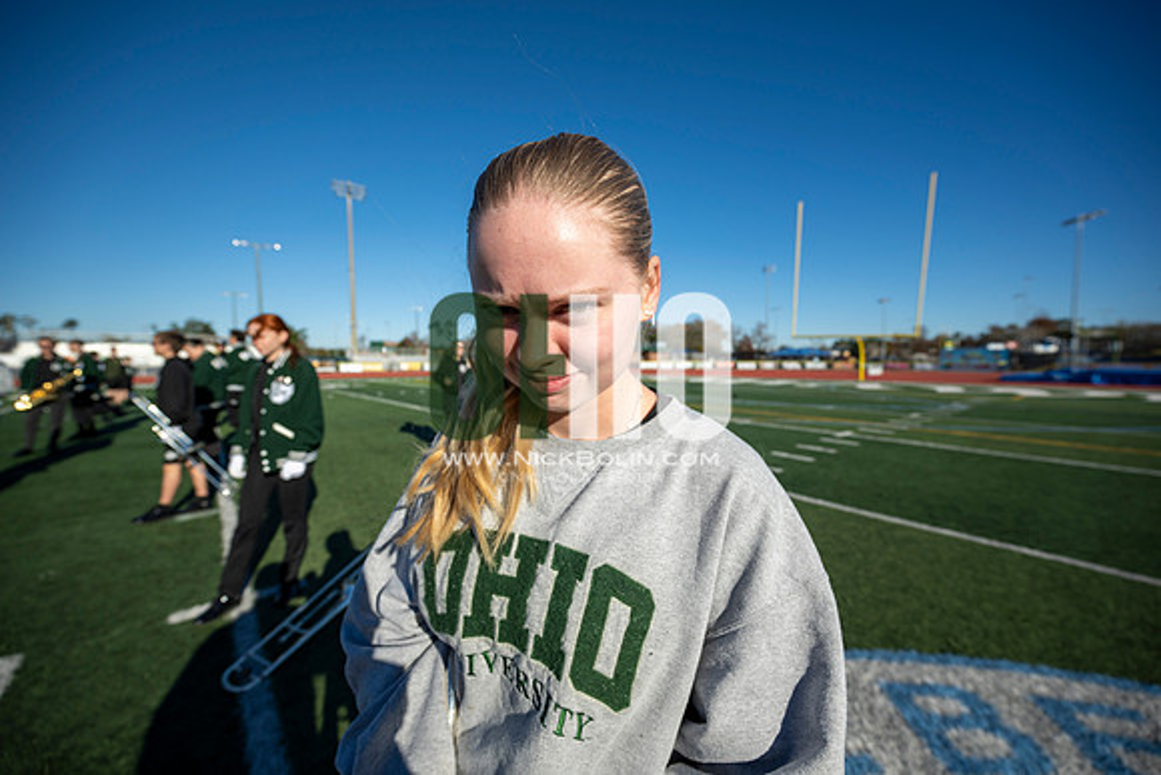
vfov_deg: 81.2
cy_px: 388
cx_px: 580
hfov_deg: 104.2
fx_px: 452
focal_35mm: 14
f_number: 4
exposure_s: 1/2000
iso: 80
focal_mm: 14
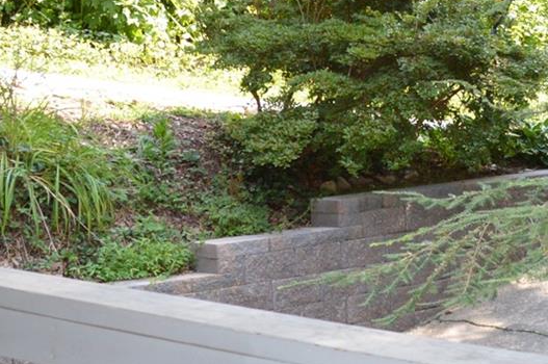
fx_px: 1596
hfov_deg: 18.9
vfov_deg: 12.9
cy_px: 11
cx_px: 548
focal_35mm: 105
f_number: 4
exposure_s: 1/125
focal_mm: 18
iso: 250
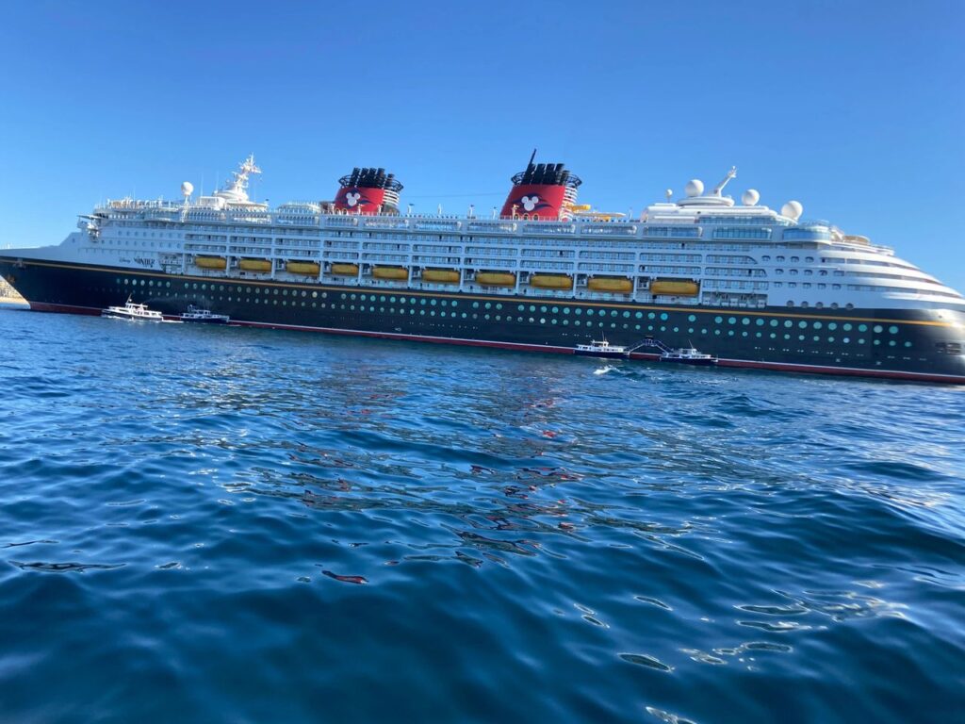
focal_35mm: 26
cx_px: 482
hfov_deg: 67.3
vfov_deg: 53.1
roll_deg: -3.6
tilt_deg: -1.1
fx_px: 725
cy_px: 362
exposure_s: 1/1565
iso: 32
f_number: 1.8
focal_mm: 4.25
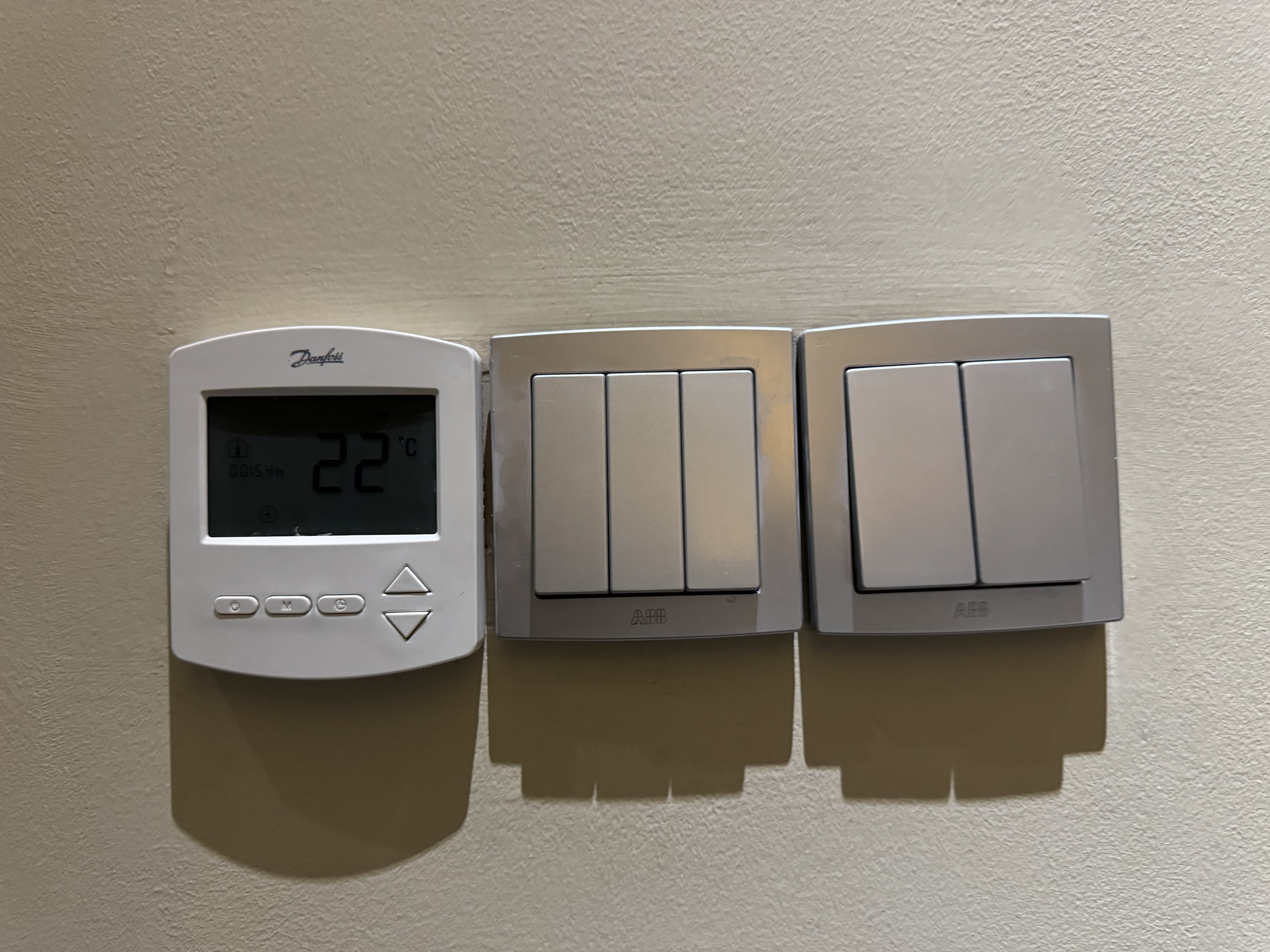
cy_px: 476
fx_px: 881
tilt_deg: -0.9
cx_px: 635
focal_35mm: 24
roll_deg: +0.5
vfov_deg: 56.8
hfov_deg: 71.6
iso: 640
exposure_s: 1/50
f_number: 1.78
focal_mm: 6.76
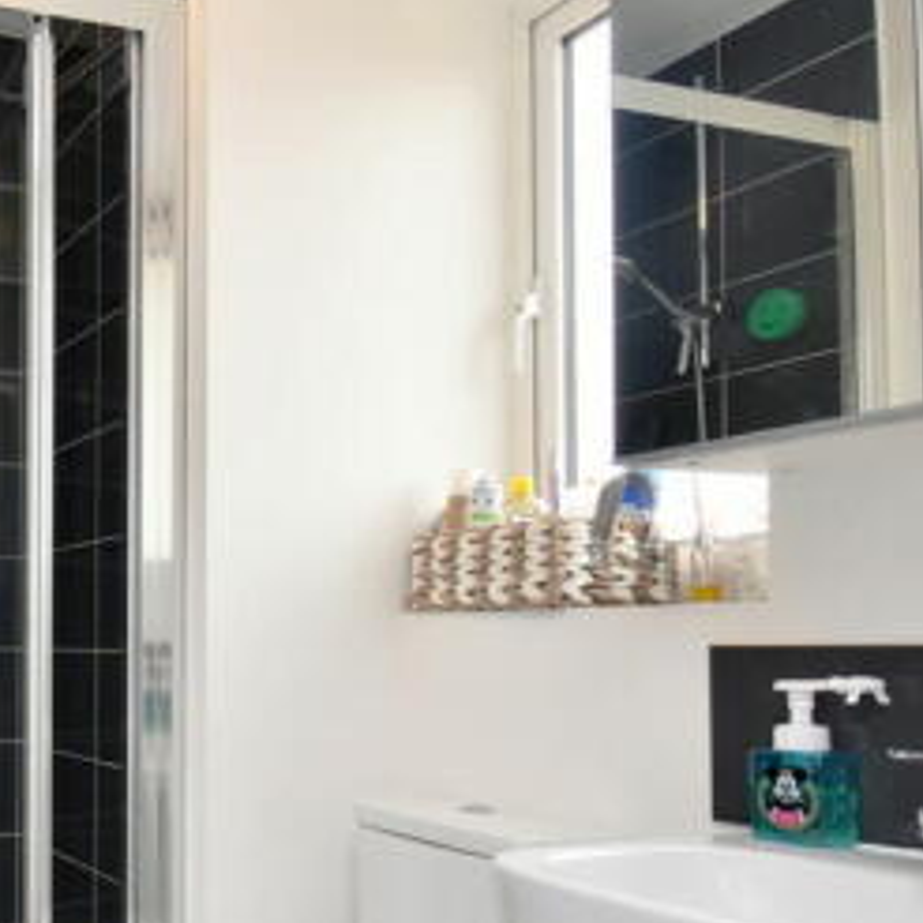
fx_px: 1026
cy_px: 628
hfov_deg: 40.2
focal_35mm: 34
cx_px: -69
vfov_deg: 47.5
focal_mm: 10
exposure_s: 1/200
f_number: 5
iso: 500
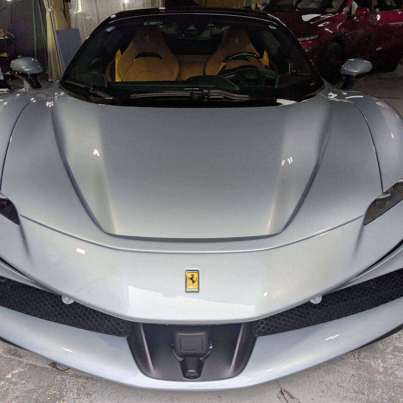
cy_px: 201
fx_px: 421
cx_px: 189
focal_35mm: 32
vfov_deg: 51.1
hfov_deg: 51.1
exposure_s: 1/731
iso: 58
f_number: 1.73
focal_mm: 4.38
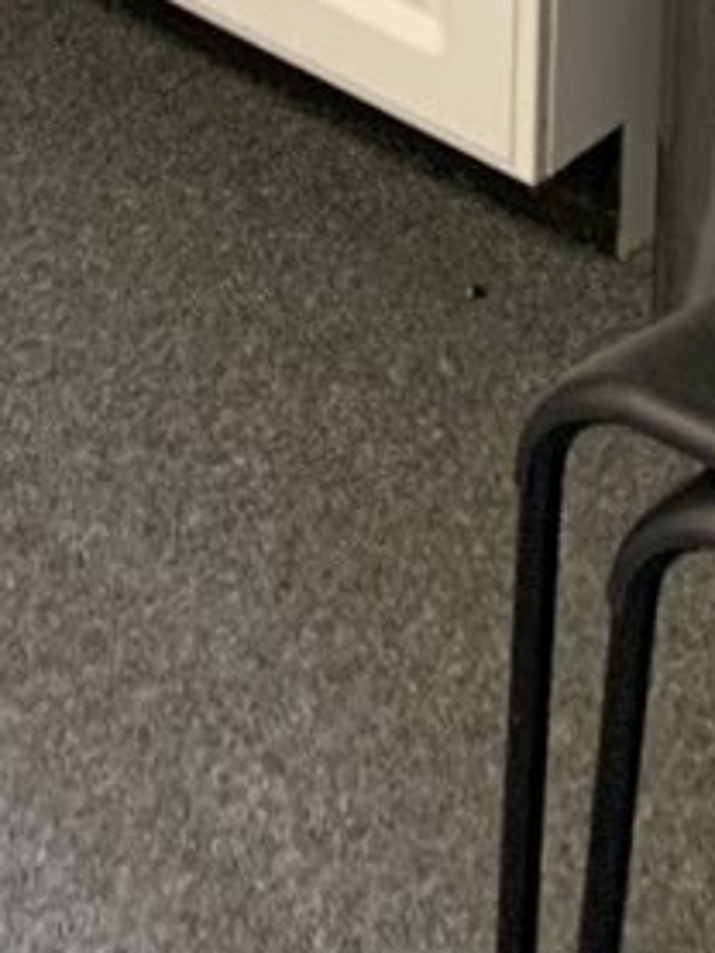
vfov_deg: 10.6
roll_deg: -0.4
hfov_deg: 9.8
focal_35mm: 150
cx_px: -141
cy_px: -1583
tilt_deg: -11.1
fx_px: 4128
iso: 125
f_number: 1.8
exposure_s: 1/60
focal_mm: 4.25
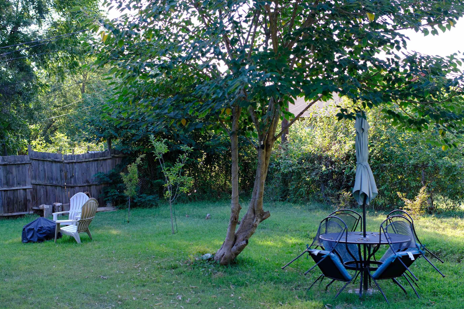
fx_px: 644
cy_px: 165
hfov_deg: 39.6
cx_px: 245
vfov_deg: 27.0
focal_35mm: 50
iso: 200
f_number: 2.8
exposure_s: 1/250
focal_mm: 30
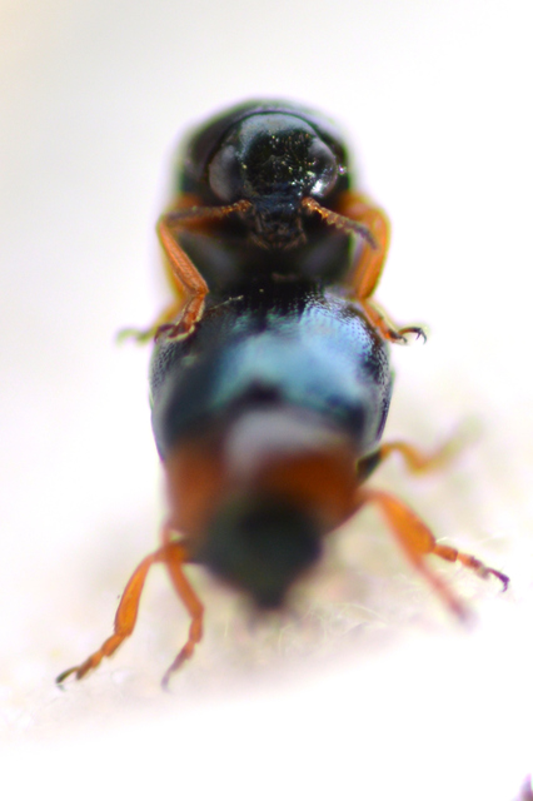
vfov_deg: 13.7
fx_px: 3335
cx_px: 266
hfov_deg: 9.1
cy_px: 400
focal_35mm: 150
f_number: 5.6
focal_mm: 100
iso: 100
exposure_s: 1/400
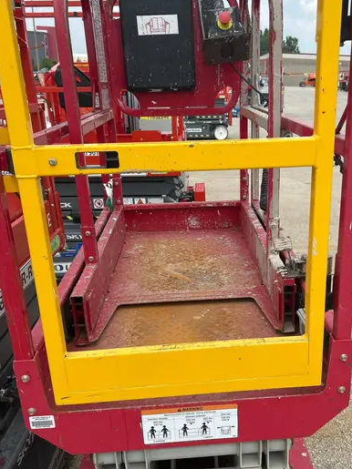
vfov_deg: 50.0
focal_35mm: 37
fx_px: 502
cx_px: 225
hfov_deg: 38.3
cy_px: 271
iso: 50
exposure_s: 1/3460
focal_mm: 5.7
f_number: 1.5
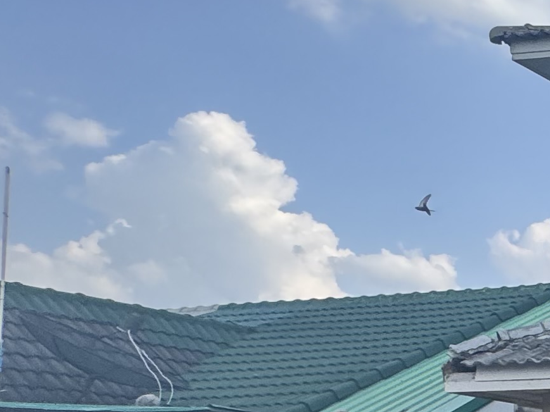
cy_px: 445
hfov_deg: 17.6
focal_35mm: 65
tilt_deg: +5.6
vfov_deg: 21.5
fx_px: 1033
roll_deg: +2.0
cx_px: 1172
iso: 50
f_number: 2.2
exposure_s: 1/910
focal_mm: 2.22
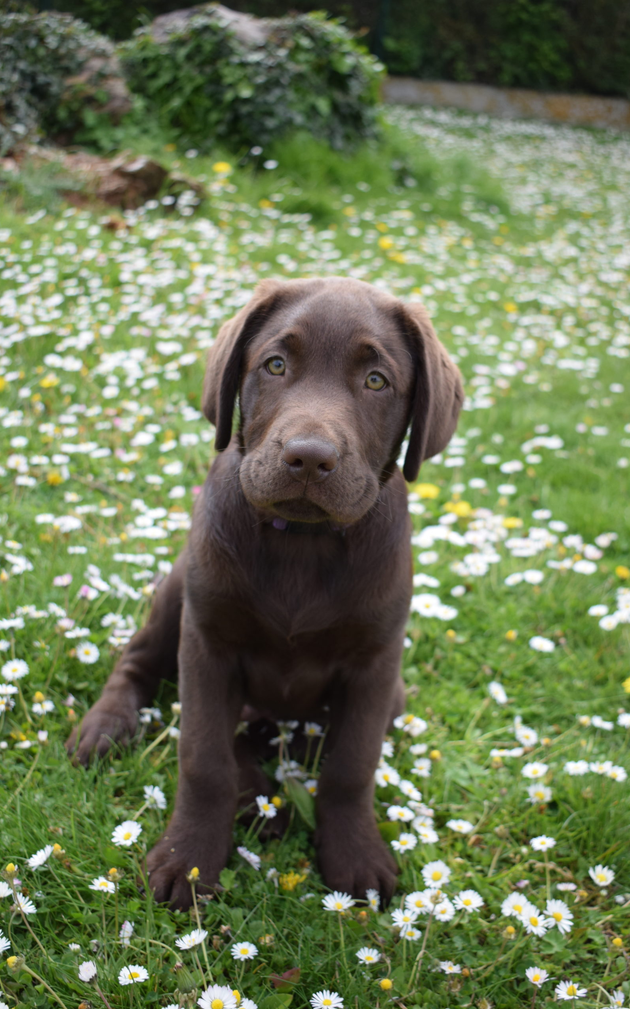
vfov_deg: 47.7
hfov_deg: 30.9
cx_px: 331
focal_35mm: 42
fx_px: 1141
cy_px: 504
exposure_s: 1/1000
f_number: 4.5
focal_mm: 27
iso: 400
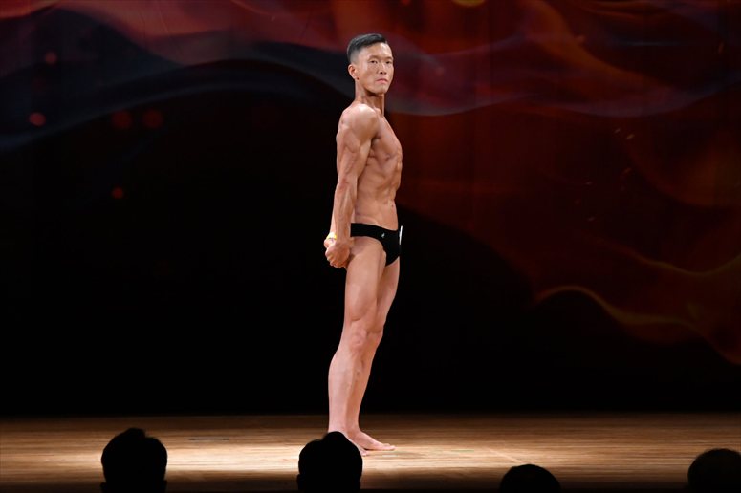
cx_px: 370
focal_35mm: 240
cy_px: 246
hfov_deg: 8.6
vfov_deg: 5.7
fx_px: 4938
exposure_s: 1/400
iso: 3200
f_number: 5.6
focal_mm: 160
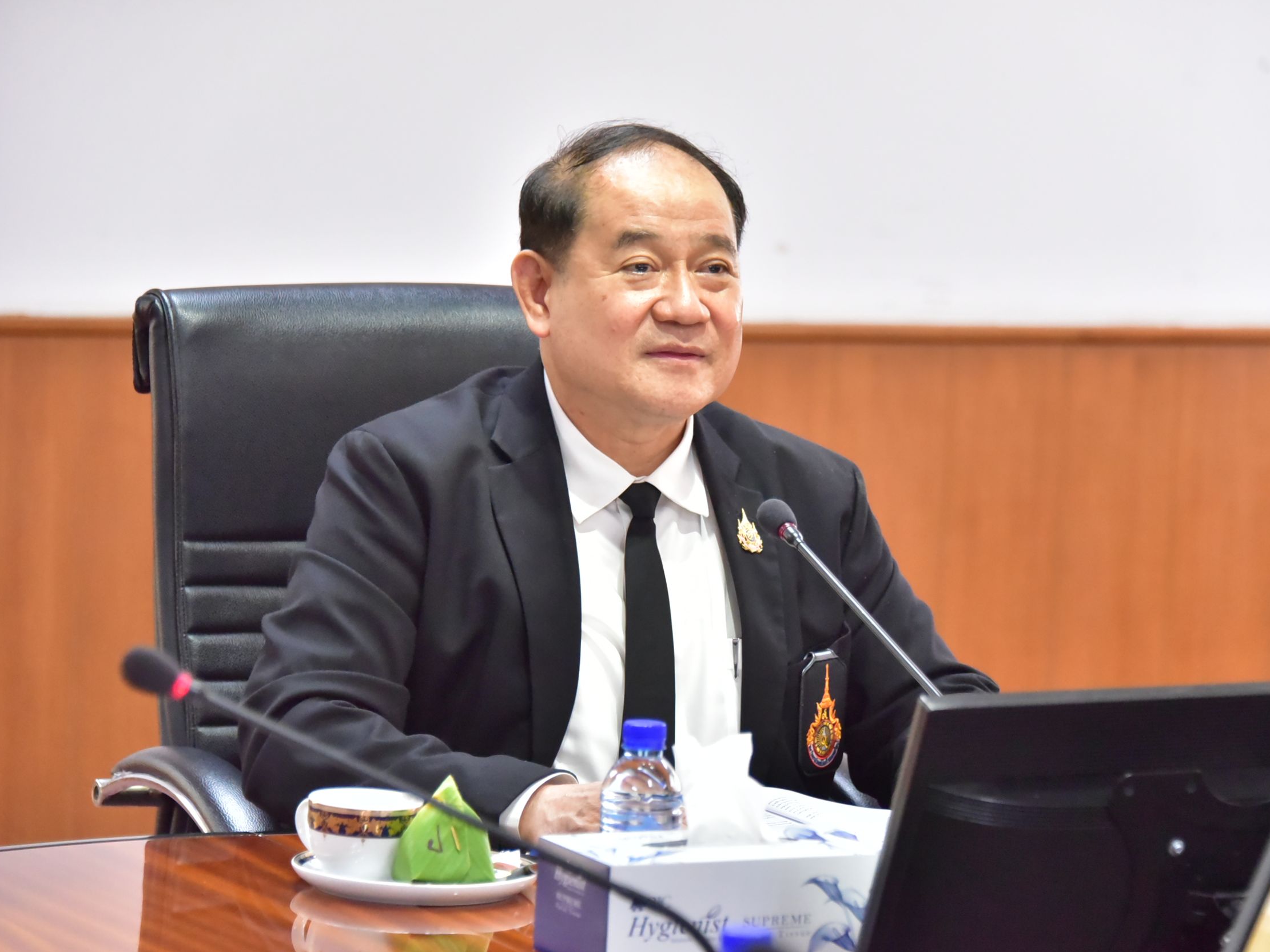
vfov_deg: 9.5
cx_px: 691
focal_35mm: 157
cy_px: 476
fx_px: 5760
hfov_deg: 12.6
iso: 10000
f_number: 5.6
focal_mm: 145
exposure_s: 1/200
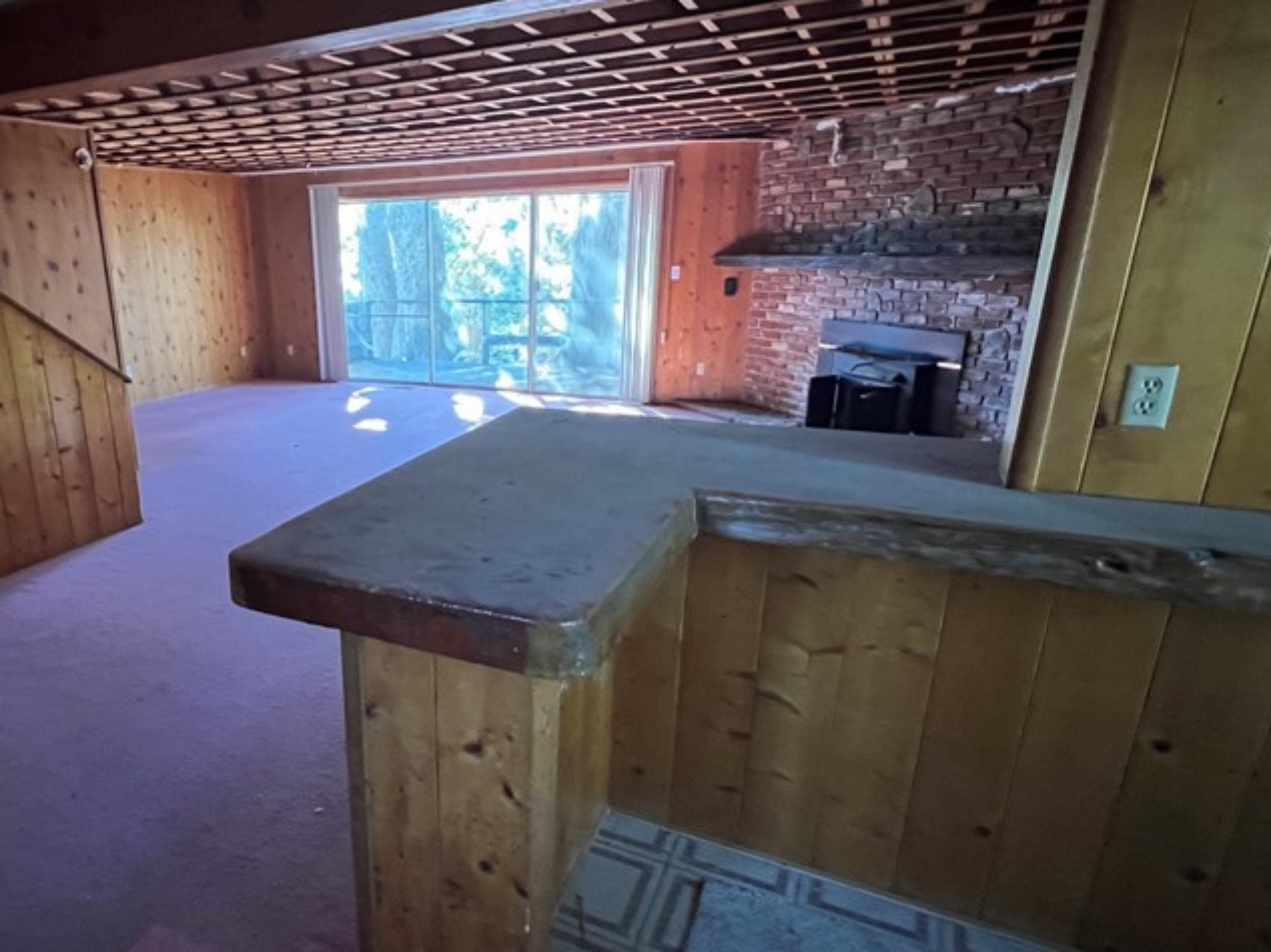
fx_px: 771
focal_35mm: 21
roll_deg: +2.3
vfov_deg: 63.3
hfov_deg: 76.6
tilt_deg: -18.3
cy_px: 519
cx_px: 427
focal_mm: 1.57
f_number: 1.8
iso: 800
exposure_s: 1/60
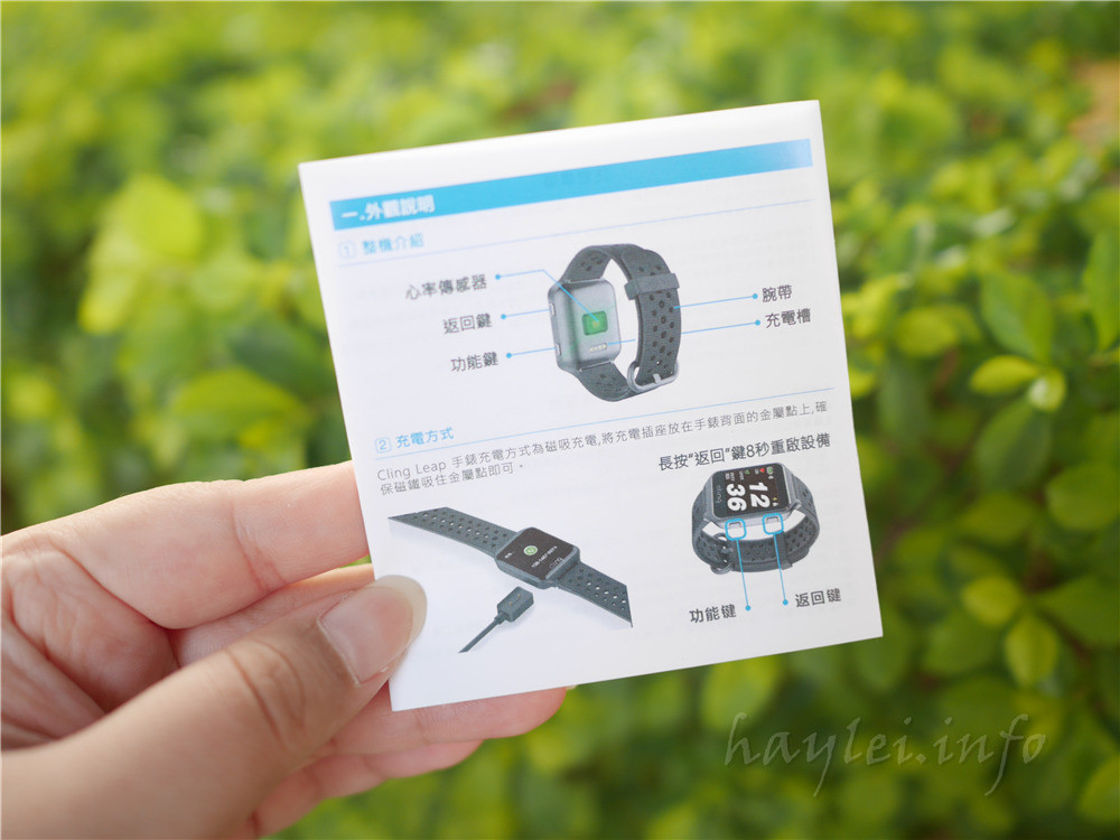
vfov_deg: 46.8
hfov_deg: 60.0
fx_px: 971
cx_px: 560
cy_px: 420
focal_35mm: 30
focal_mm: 15
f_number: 1.8
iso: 200
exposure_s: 1/125
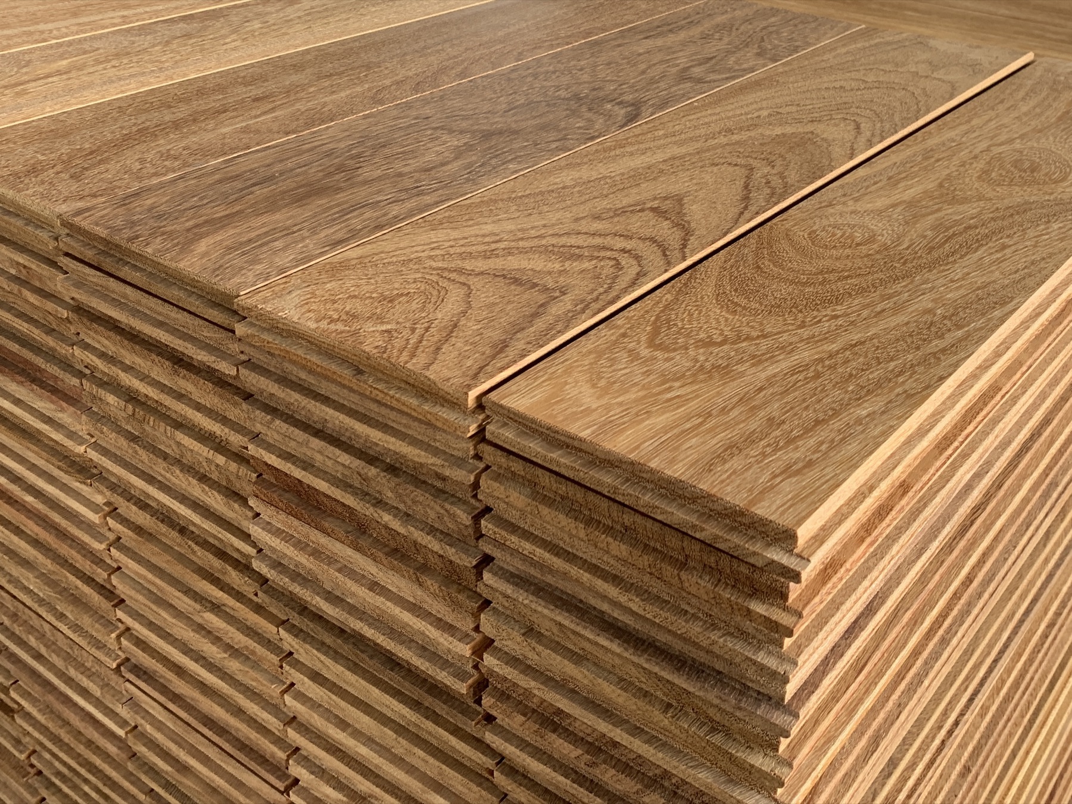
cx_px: 536
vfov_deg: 53.1
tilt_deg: -26.0
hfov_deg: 67.3
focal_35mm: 26
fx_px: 805
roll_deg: -0.2
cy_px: 402
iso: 64
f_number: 1.8
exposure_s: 1/121
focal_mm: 4.25
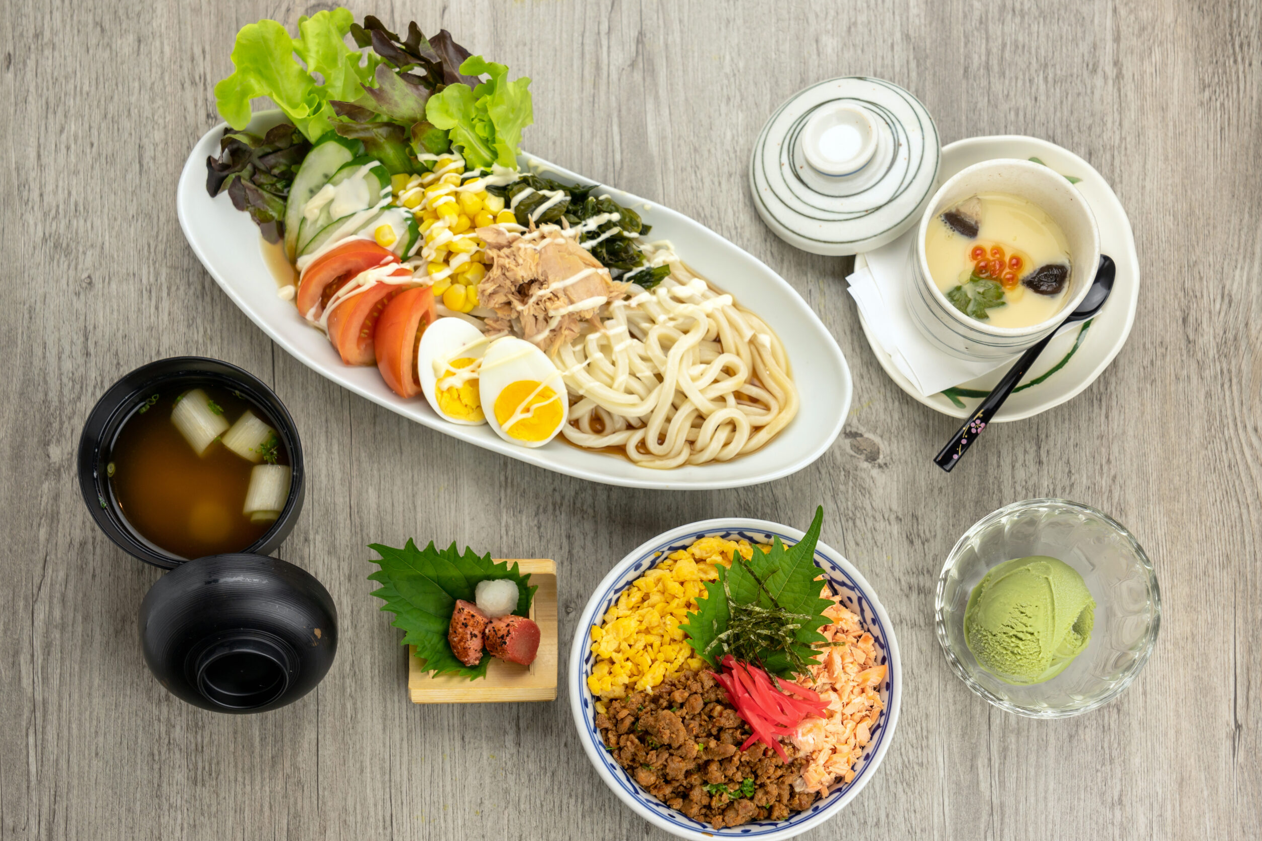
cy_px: 427
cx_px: 621
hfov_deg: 44.5
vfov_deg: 30.5
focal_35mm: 44
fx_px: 1542
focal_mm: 43
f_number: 8
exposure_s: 1/100
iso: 400
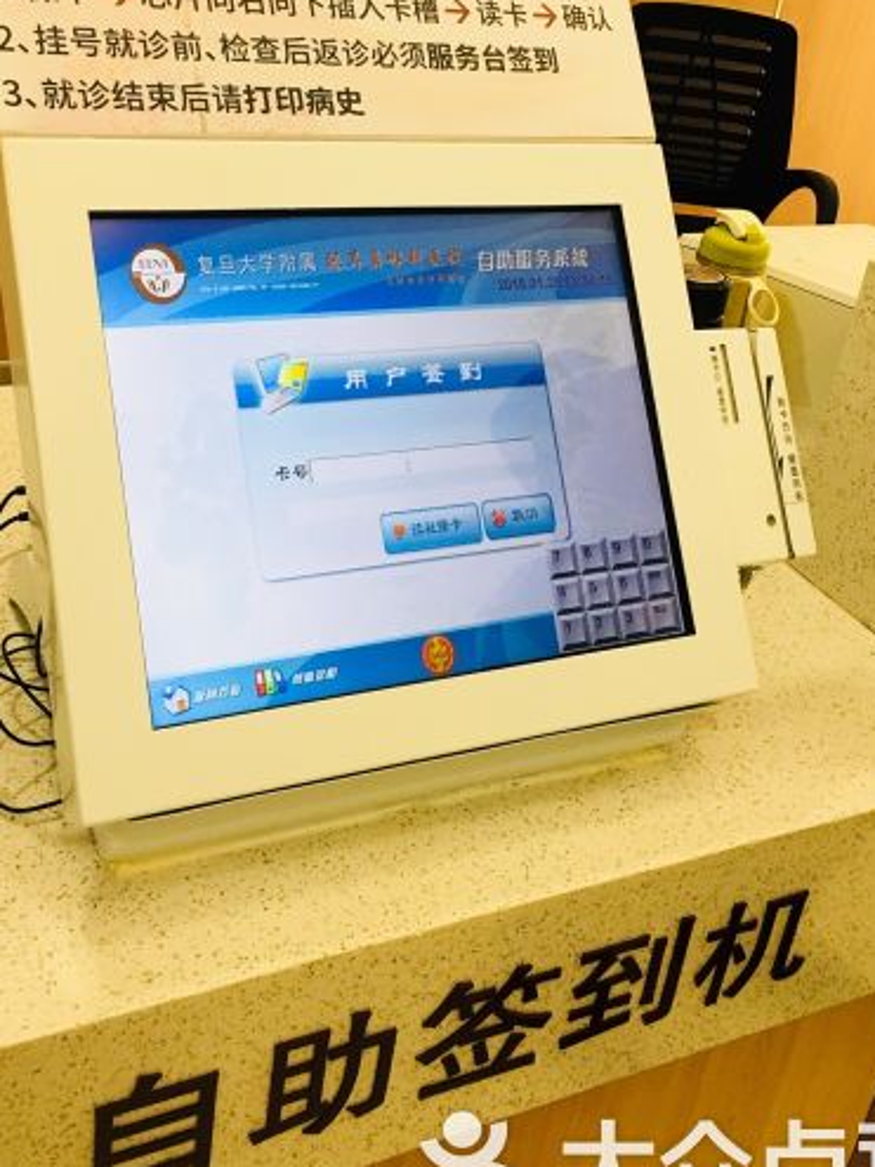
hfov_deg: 35.1
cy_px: 464
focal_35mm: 41
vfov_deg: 45.5
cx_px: 393
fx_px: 1382
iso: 64
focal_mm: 4.15
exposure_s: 1/33
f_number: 2.2
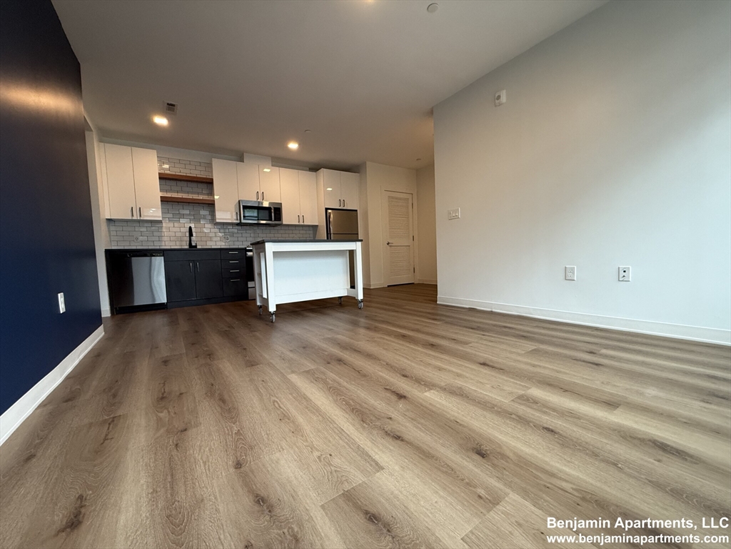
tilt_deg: -2.9
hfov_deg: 102.1
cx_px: 366
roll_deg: +2.0
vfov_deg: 85.7
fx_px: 296
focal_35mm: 14
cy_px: 274
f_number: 2.2
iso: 250
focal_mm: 2.22
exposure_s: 1/120
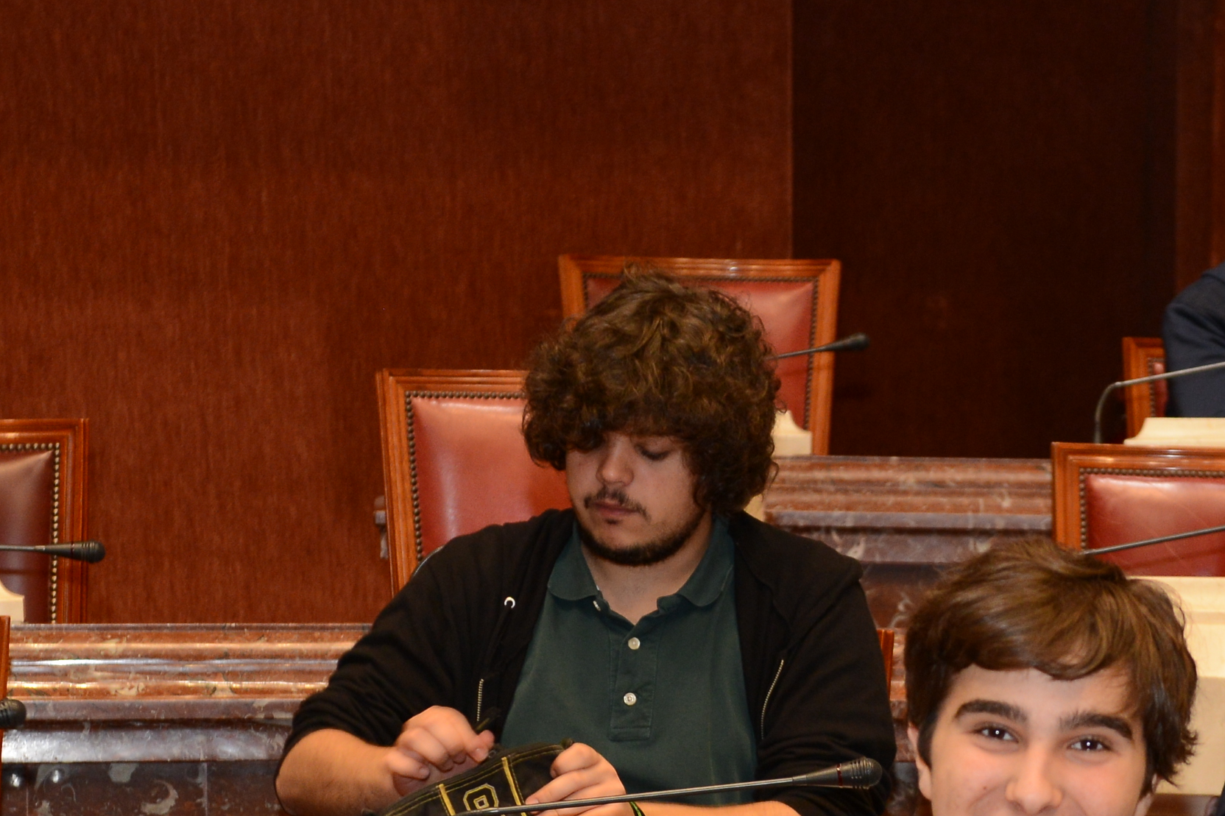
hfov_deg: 13.9
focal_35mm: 146
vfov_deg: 9.3
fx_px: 4967
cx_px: 1104
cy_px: 875
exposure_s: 1/60
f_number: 3.5
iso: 800
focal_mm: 44
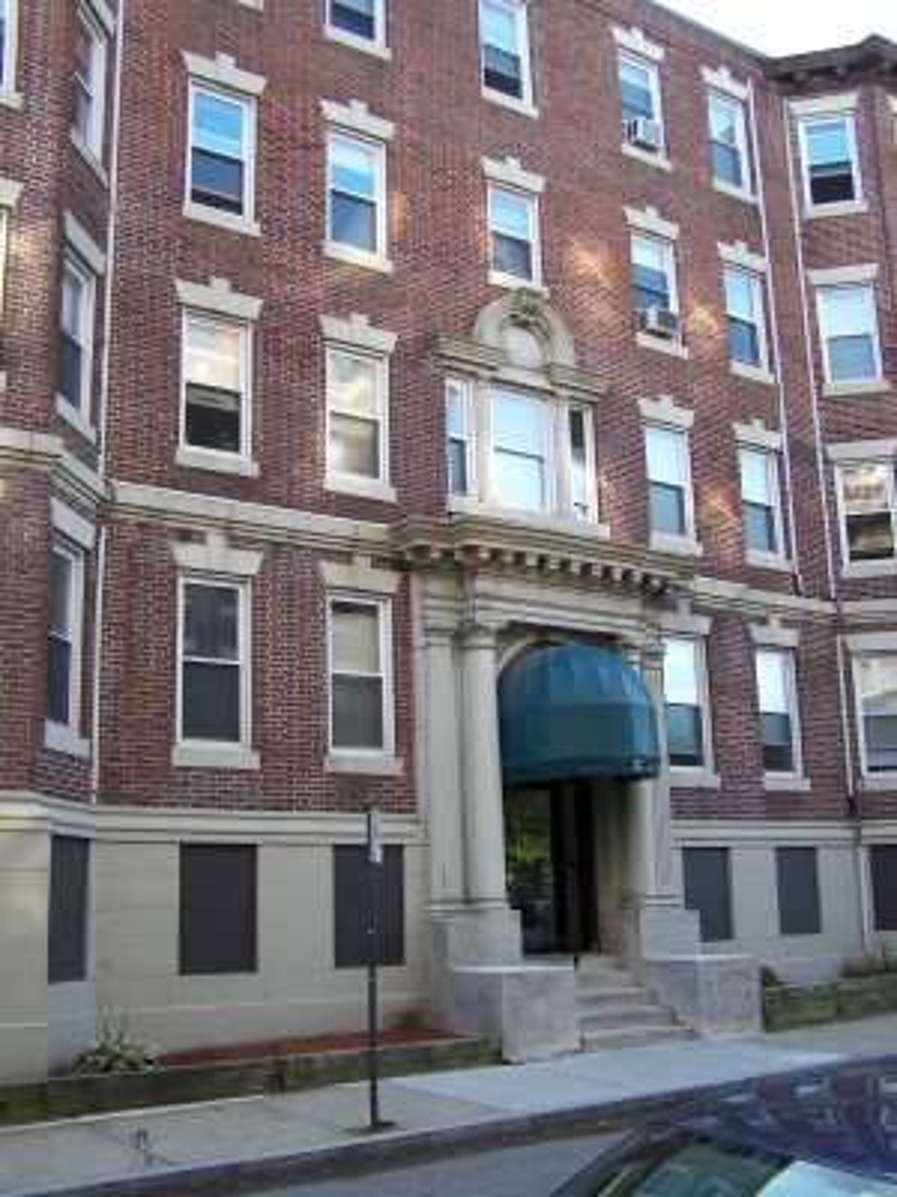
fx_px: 1313
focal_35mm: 38
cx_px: 448
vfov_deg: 49.0
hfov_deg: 37.7
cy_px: 598
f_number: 2.8
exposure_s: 1/80
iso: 64
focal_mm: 6.3
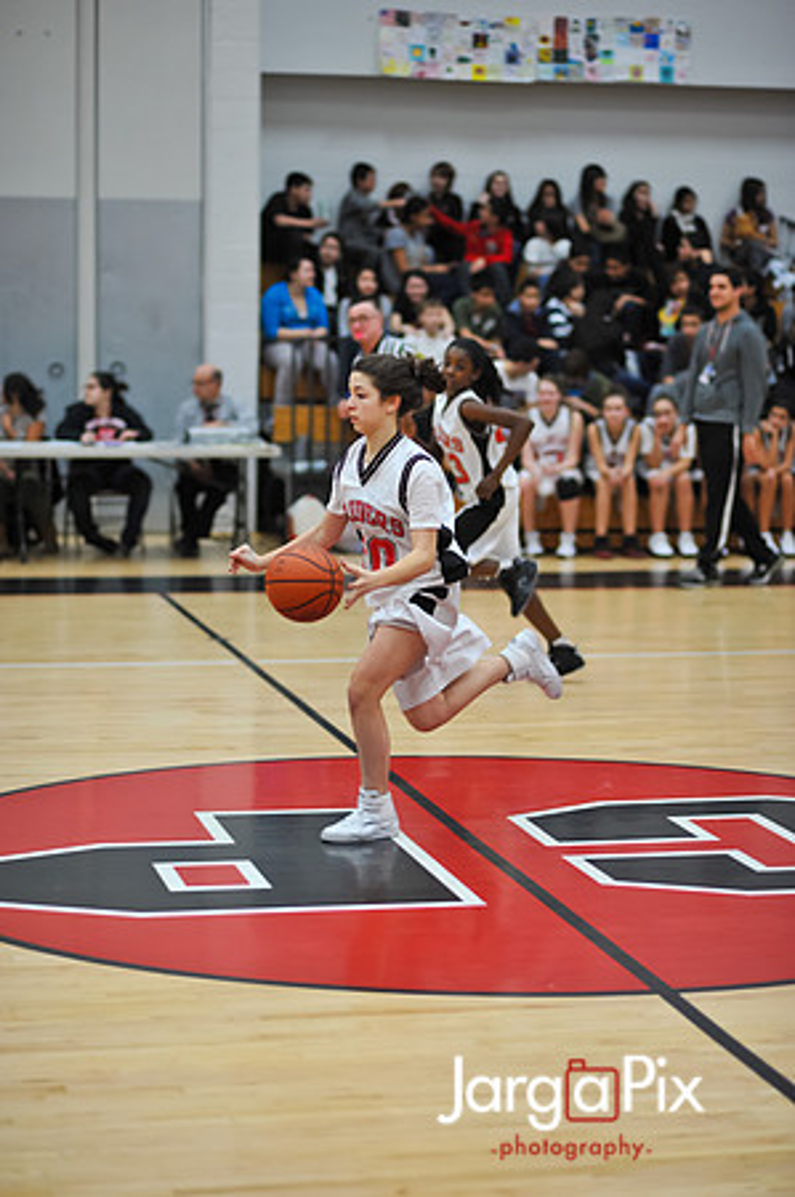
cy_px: 598
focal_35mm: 85
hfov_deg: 16.0
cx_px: 398
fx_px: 2822
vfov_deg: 23.9
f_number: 2
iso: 900
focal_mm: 85
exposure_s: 1/500
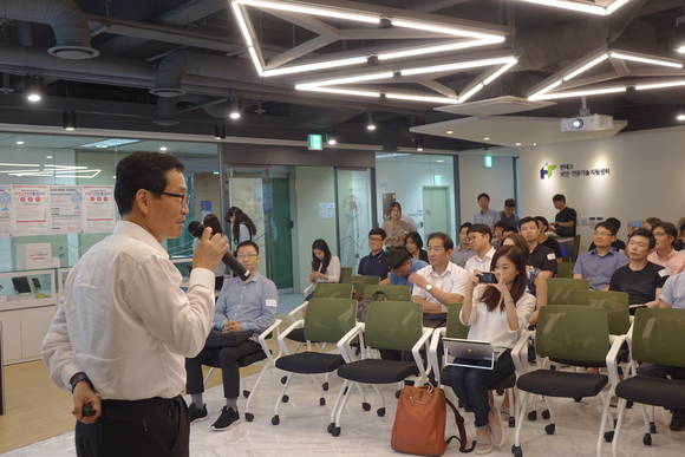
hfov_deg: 51.9
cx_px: 342
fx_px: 704
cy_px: 228
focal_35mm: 37
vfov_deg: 36.0
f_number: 2.8
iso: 250
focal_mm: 13.65
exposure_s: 1/40
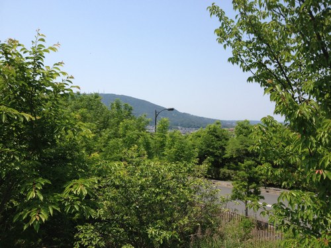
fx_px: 335
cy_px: 124
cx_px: 166
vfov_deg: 40.7
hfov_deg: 52.6
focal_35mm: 35
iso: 50
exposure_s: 1/1672
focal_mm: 4.28
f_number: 2.4
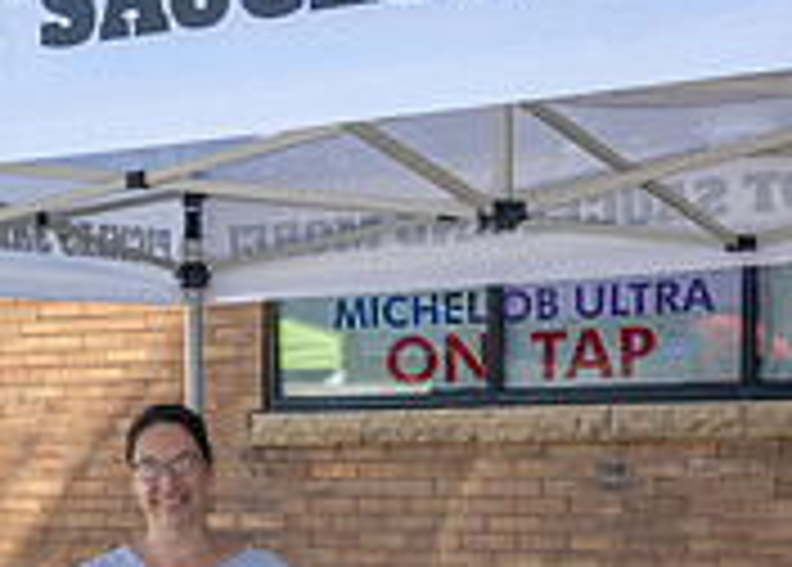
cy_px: 668
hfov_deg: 20.8
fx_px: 2116
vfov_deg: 14.8
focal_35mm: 94
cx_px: 90
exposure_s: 1/200
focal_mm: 24
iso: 200
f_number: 6.3
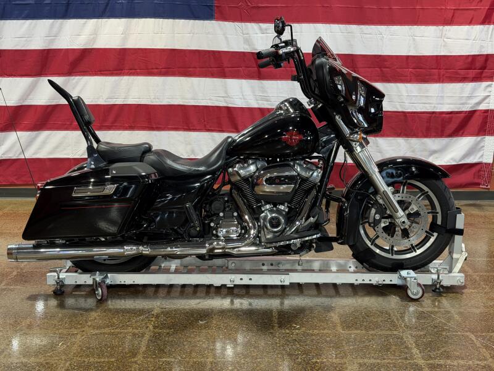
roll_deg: +0.4
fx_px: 685
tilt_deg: -10.9
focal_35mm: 48
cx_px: 247
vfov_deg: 30.3
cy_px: 186
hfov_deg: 39.7
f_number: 1.78
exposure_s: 1/60
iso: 80
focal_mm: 6.76
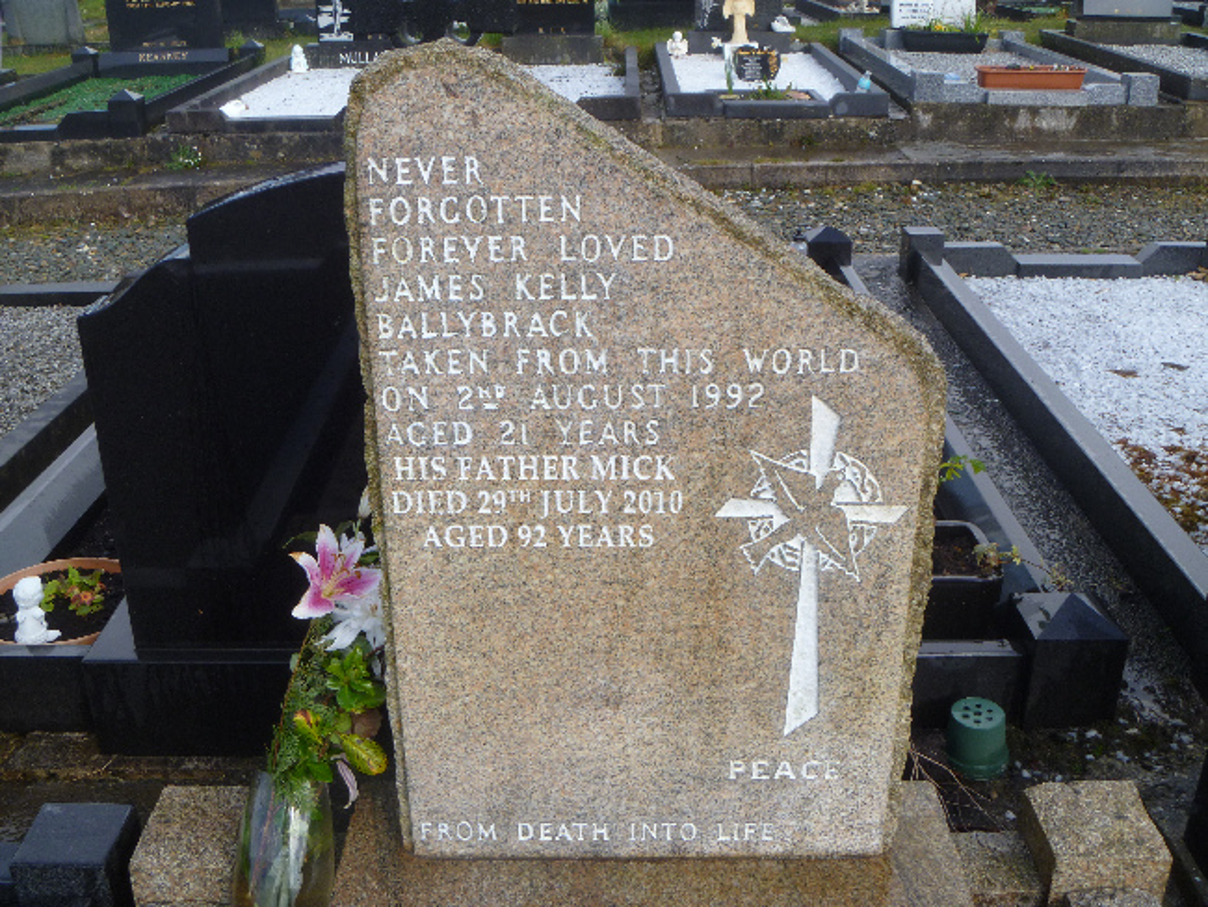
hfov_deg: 52.6
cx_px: 604
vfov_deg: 40.7
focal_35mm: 35
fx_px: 1222
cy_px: 454
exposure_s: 1/200
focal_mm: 6.3
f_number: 4.5
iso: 80
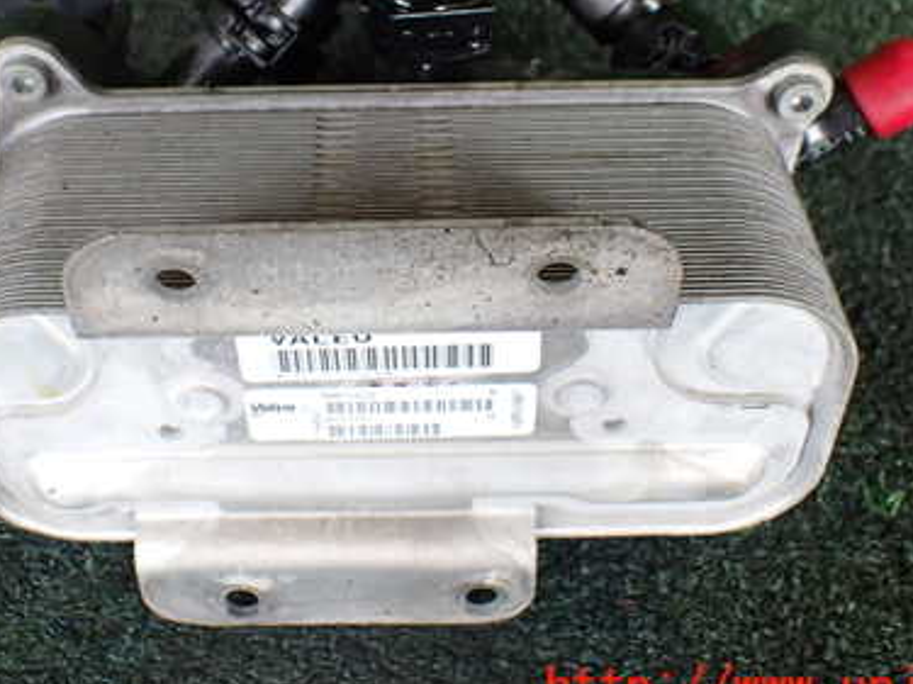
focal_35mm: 48
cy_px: 173
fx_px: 1266
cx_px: 365
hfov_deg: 39.5
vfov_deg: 29.8
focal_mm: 5.4
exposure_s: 1/125
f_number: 2.3
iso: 250
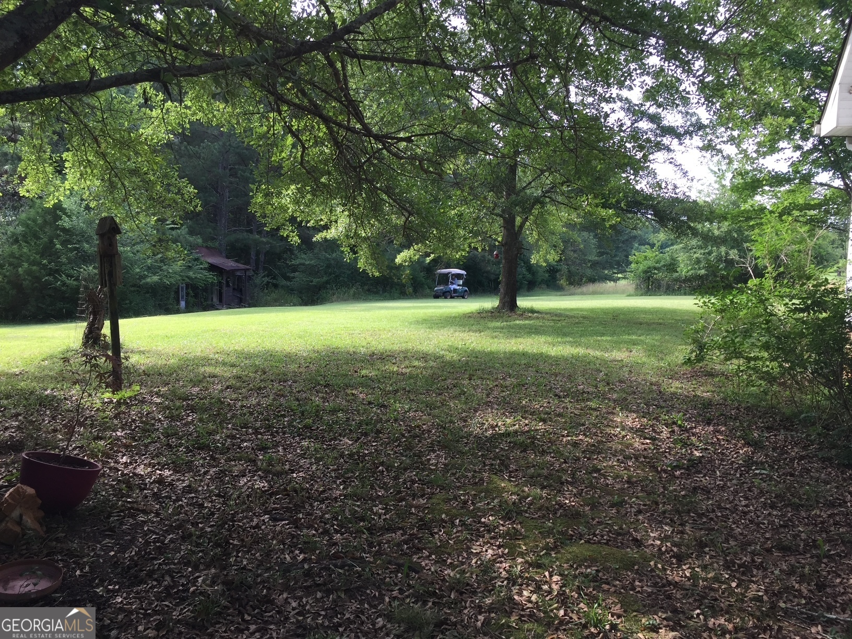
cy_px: 320
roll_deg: -2.3
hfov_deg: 61.7
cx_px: 426
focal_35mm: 29
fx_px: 714
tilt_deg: -3.1
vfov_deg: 48.2
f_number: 2.2
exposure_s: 1/173
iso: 32
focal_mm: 4.15
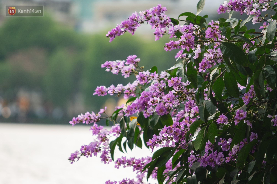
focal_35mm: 300
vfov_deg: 4.6
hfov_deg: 6.9
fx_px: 2308
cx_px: 138
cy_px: 92
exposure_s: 1/200
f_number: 2.8
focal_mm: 200
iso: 640
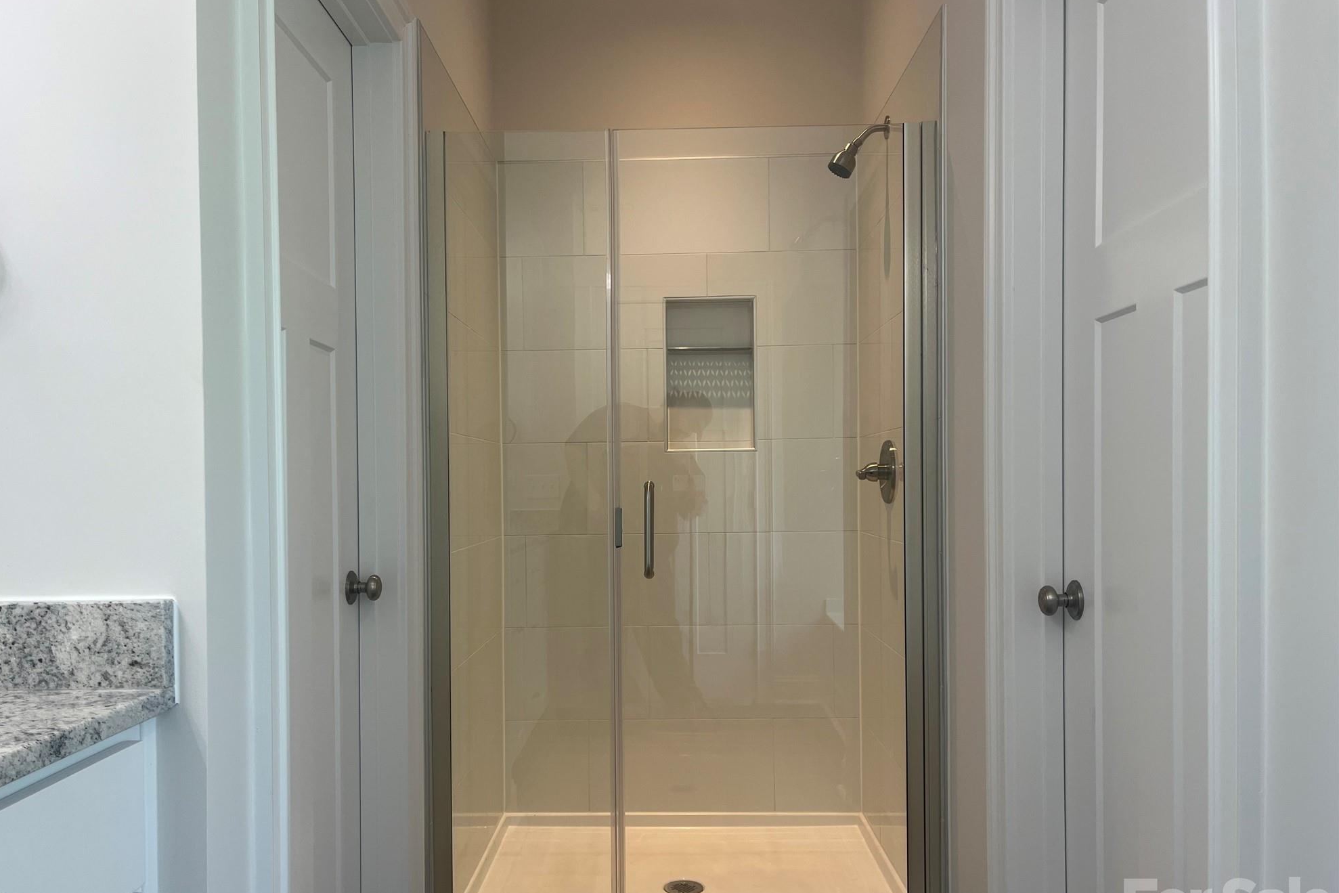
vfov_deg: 46.3
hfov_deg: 65.5
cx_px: 646
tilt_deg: -1.0
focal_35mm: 28
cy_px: 492
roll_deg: +0.6
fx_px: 1041
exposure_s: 1/120
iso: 50
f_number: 1.6
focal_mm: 5.1
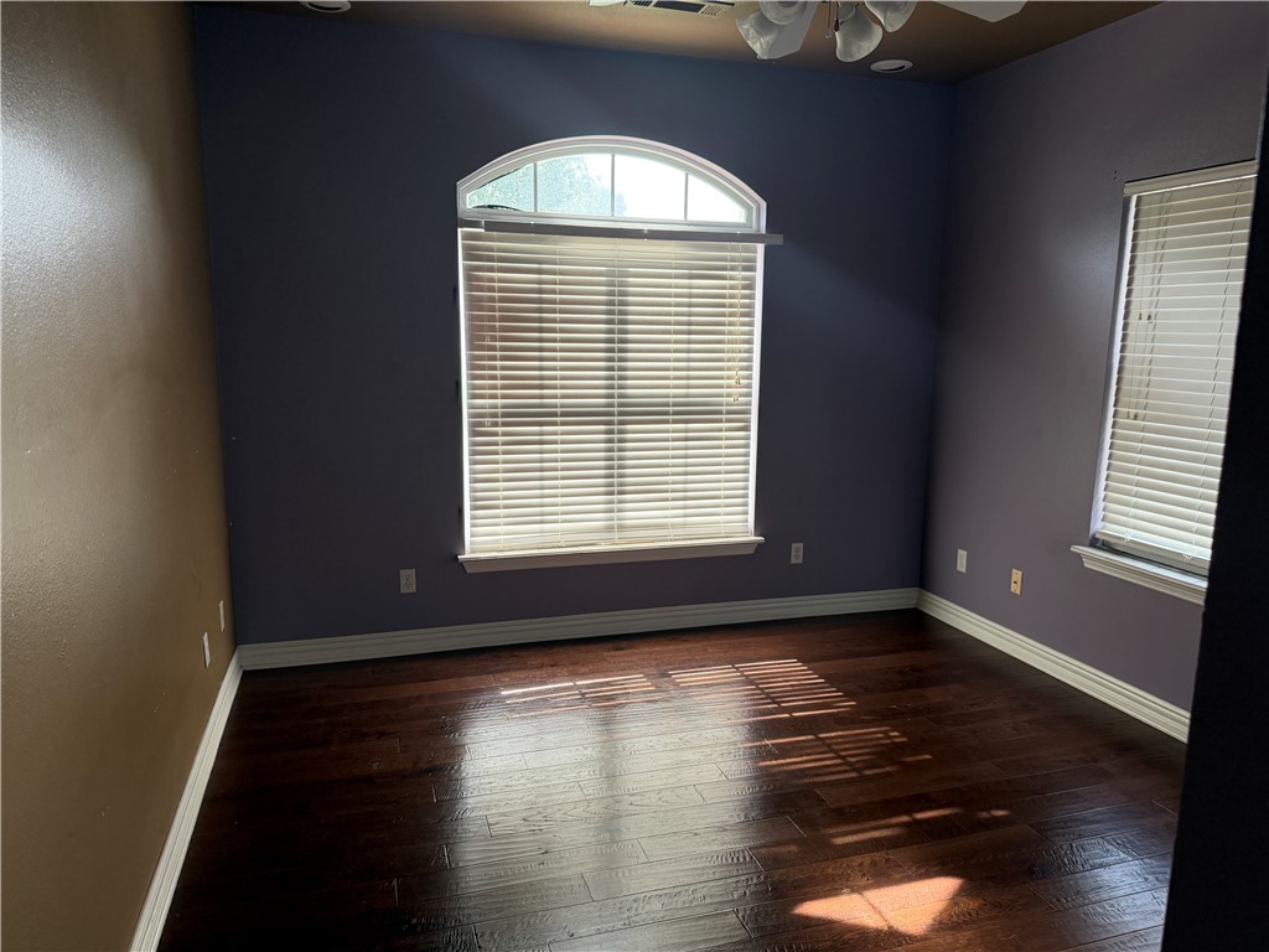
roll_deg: -0.2
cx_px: 634
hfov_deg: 71.6
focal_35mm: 24
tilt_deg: -9.2
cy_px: 476
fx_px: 880
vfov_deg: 56.8
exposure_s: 1/153
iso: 160
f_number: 1.78
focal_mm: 6.76
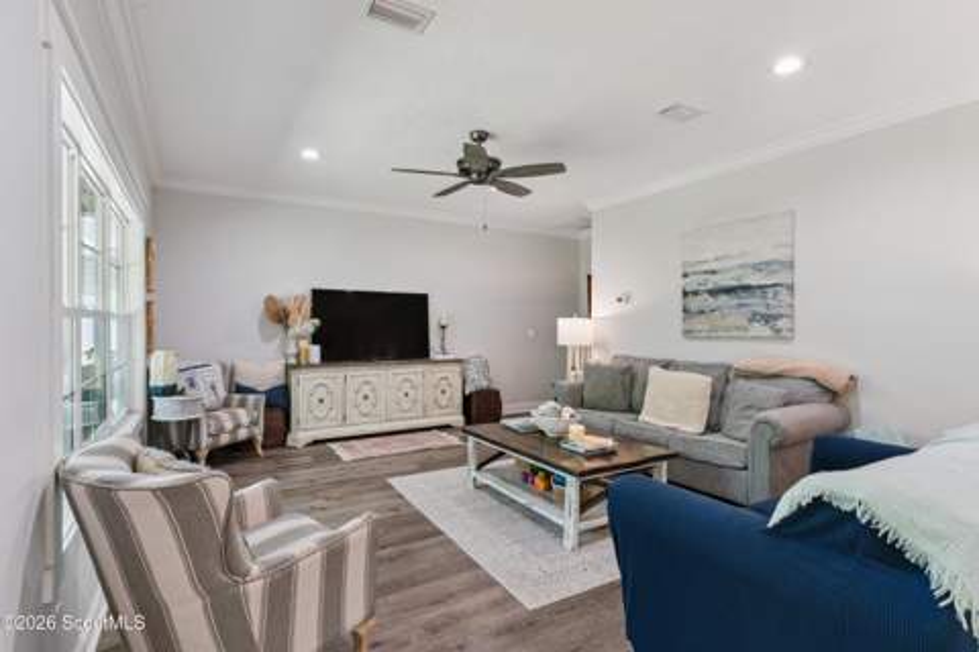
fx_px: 489
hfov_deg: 90.0
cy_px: 326
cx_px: 490
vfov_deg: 67.4
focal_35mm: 18
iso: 250
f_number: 8
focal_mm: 18
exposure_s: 1/8
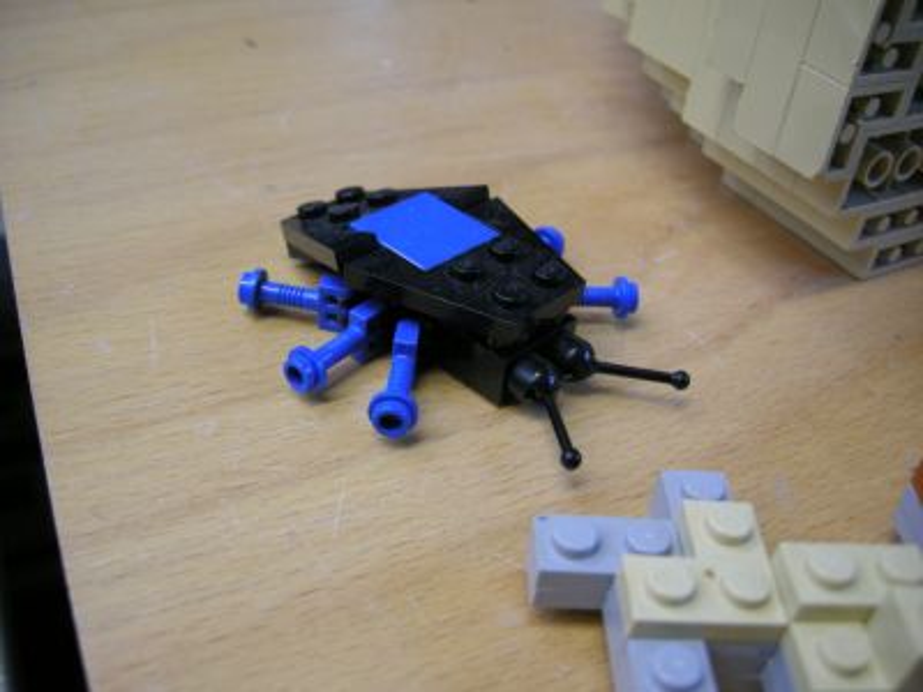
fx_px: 960
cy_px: 346
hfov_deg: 51.4
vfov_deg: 39.7
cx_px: 462
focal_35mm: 36
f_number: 2.7
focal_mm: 7.5
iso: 185
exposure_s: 1/57.2
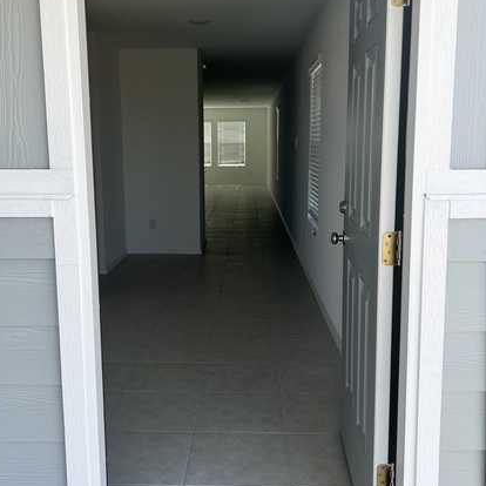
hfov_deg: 44.9
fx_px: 588
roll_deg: -0.5
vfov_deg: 44.9
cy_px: 226
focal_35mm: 37
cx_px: 227
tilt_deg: -9.1
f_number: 1.5
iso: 50
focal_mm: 5.7
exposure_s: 1/797
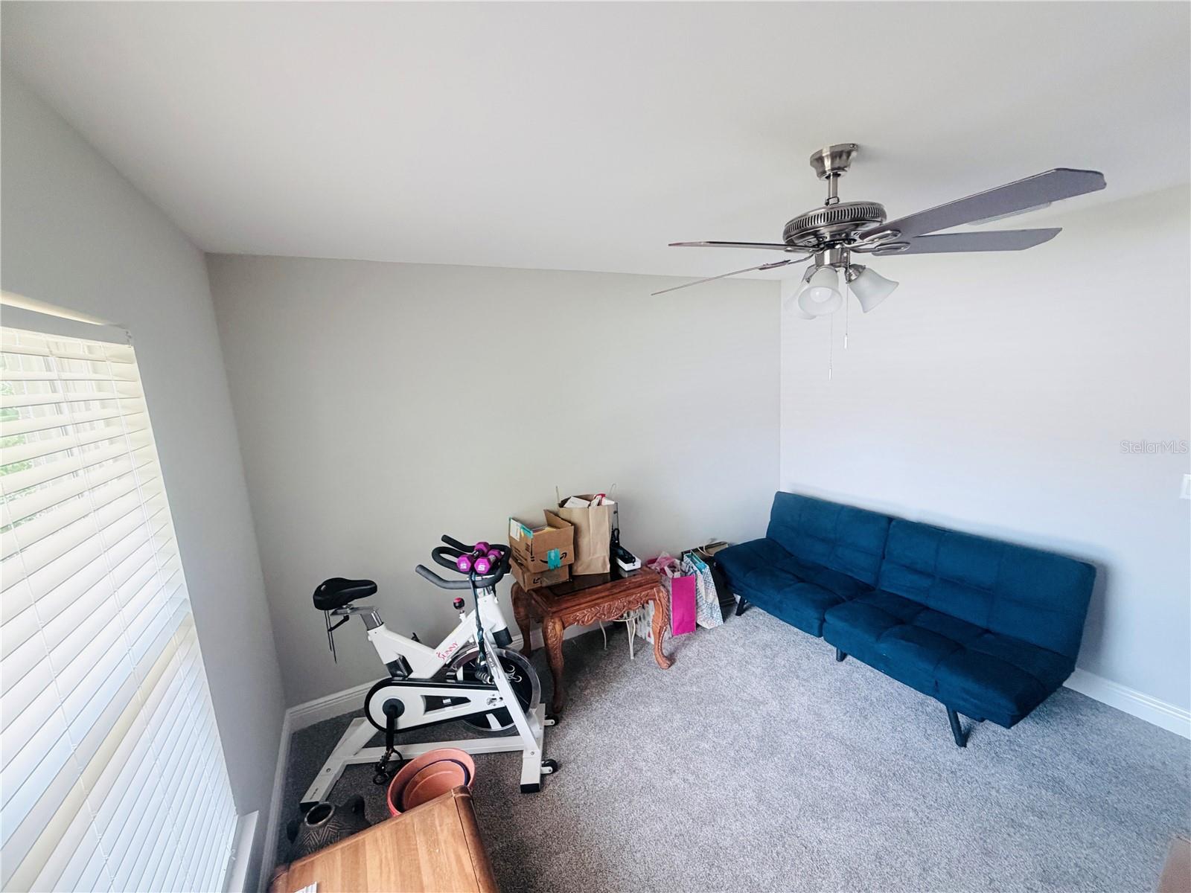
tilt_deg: -8.1
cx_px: 596
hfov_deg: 102.1
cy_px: 446
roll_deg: +3.8
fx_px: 482
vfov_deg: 85.7
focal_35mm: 14
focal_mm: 2.22
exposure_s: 1/72
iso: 320
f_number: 2.2
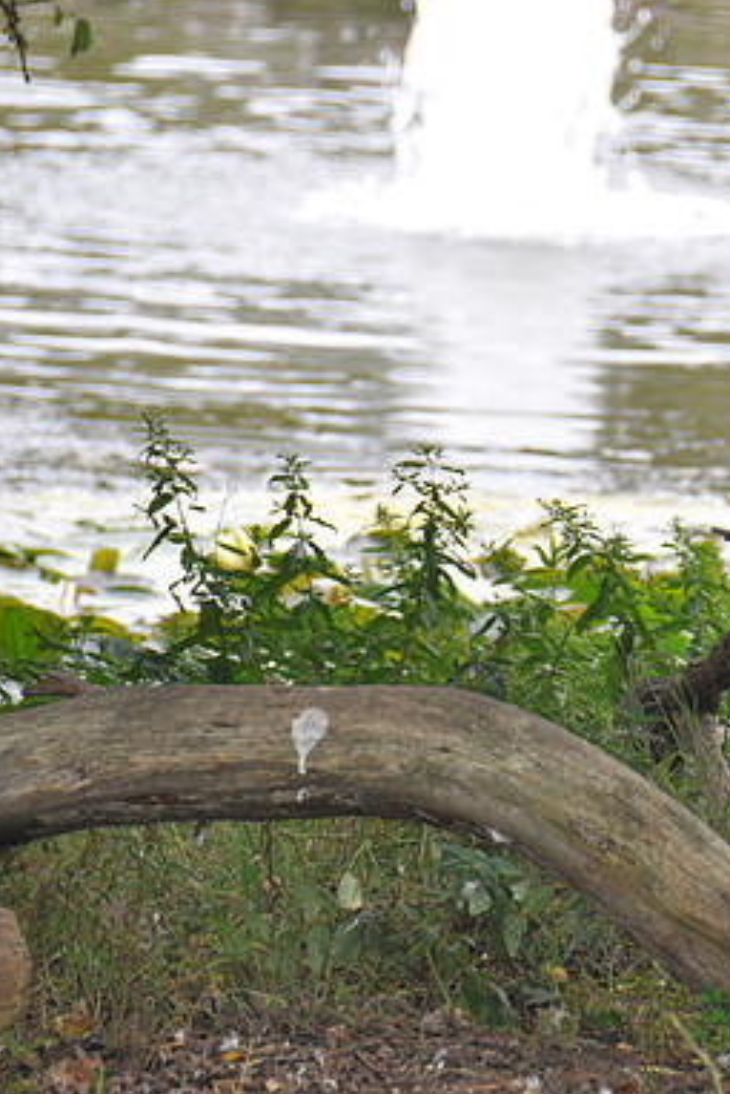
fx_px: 15193
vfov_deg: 4.1
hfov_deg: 2.8
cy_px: 546
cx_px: 638
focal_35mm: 500
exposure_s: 1/200
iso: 320
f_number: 6.3
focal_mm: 220
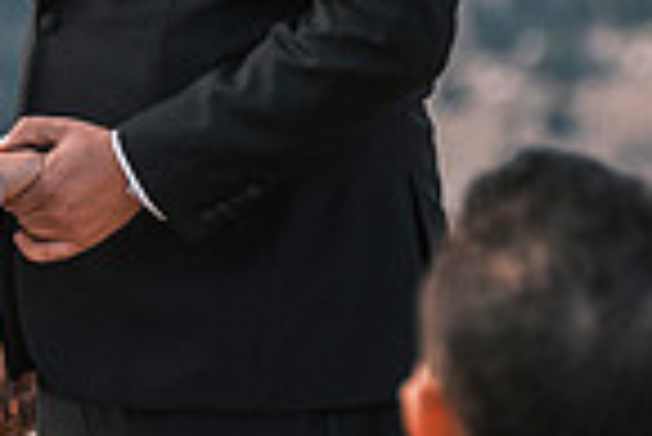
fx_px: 10297
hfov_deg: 3.6
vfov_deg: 2.4
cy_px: -227
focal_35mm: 568
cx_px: -211
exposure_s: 1/1250
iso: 400
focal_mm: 94.5
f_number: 2.8
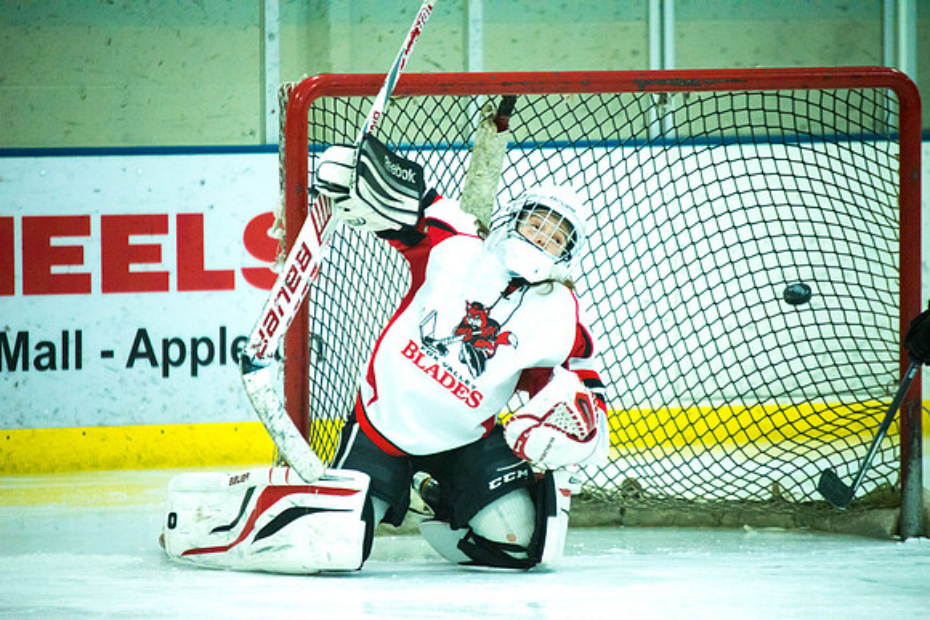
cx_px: 465
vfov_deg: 3.4
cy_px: 310
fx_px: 10335
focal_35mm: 400
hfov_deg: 5.2
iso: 6400
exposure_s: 1/800
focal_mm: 400
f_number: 5.6
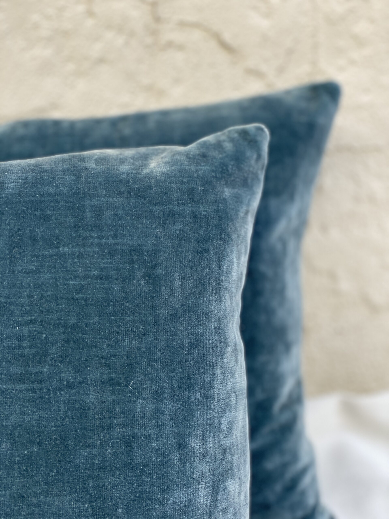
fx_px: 779
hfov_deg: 28.0
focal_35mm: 52
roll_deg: -0.6
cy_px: 260
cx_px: 194
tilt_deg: -19.9
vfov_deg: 36.8
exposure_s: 1/122
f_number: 2
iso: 25
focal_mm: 6
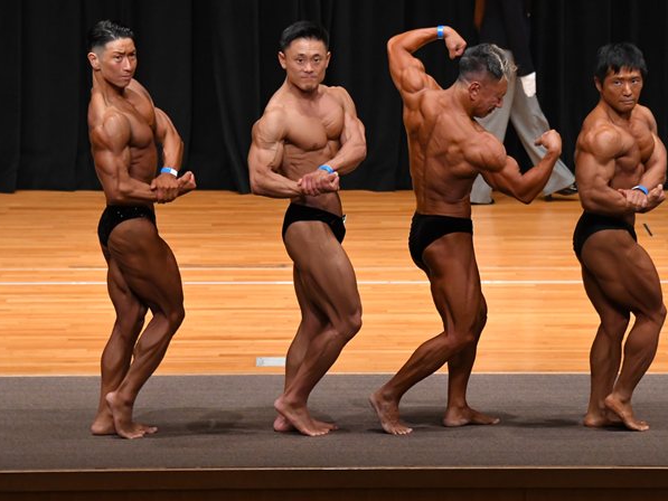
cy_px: 217
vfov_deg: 5.9
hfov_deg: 7.9
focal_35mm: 252
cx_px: 385
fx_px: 4864
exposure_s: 1/400
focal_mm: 135
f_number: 5.6
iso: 4000
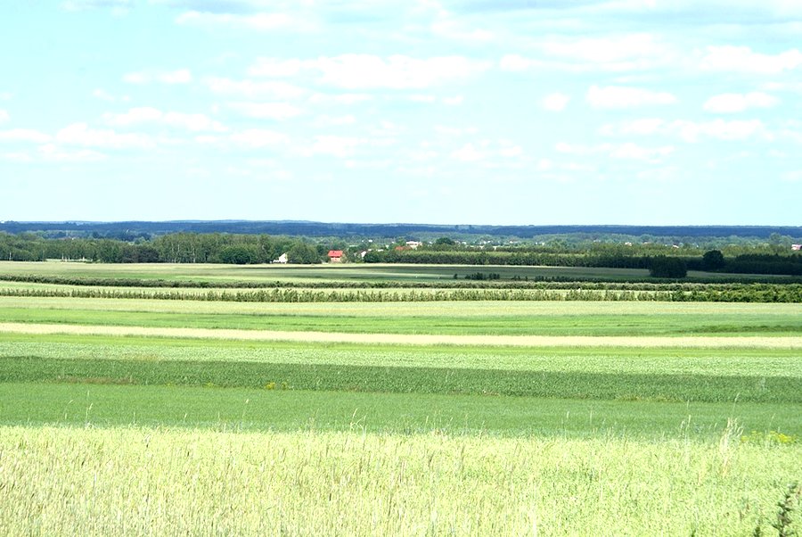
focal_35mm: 105
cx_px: 401
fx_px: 2341
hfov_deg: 19.4
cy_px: 268
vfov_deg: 13.1
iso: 100
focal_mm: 70
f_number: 13
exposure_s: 1/160
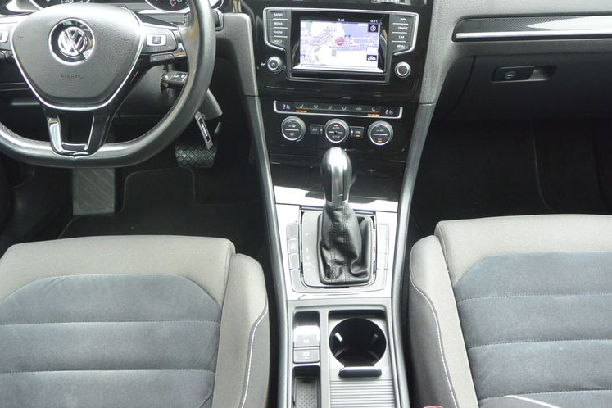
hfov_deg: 51.8
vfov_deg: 35.7
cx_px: 338
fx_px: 629
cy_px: 145
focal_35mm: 37
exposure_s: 1/100
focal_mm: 10
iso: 400
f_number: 3.5
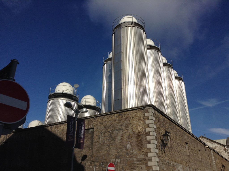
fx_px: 218
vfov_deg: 42.8
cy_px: 86
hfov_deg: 55.4
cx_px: 114
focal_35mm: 33
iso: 32
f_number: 2.4
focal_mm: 3.3
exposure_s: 1/2762
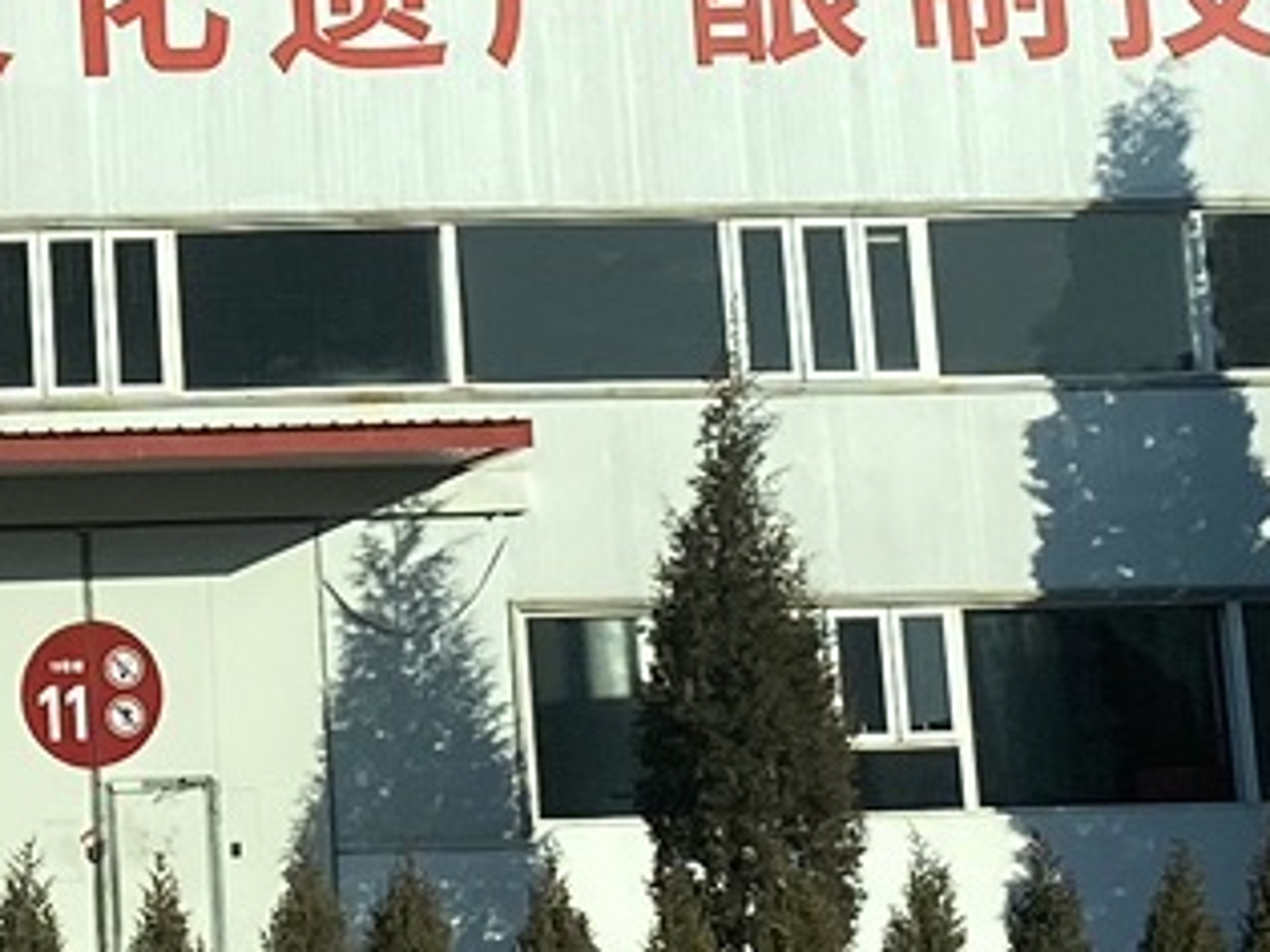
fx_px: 6051
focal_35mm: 165
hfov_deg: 11.8
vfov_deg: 8.7
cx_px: -81
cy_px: -625
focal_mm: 4.25
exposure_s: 1/805
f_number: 1.8
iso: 32
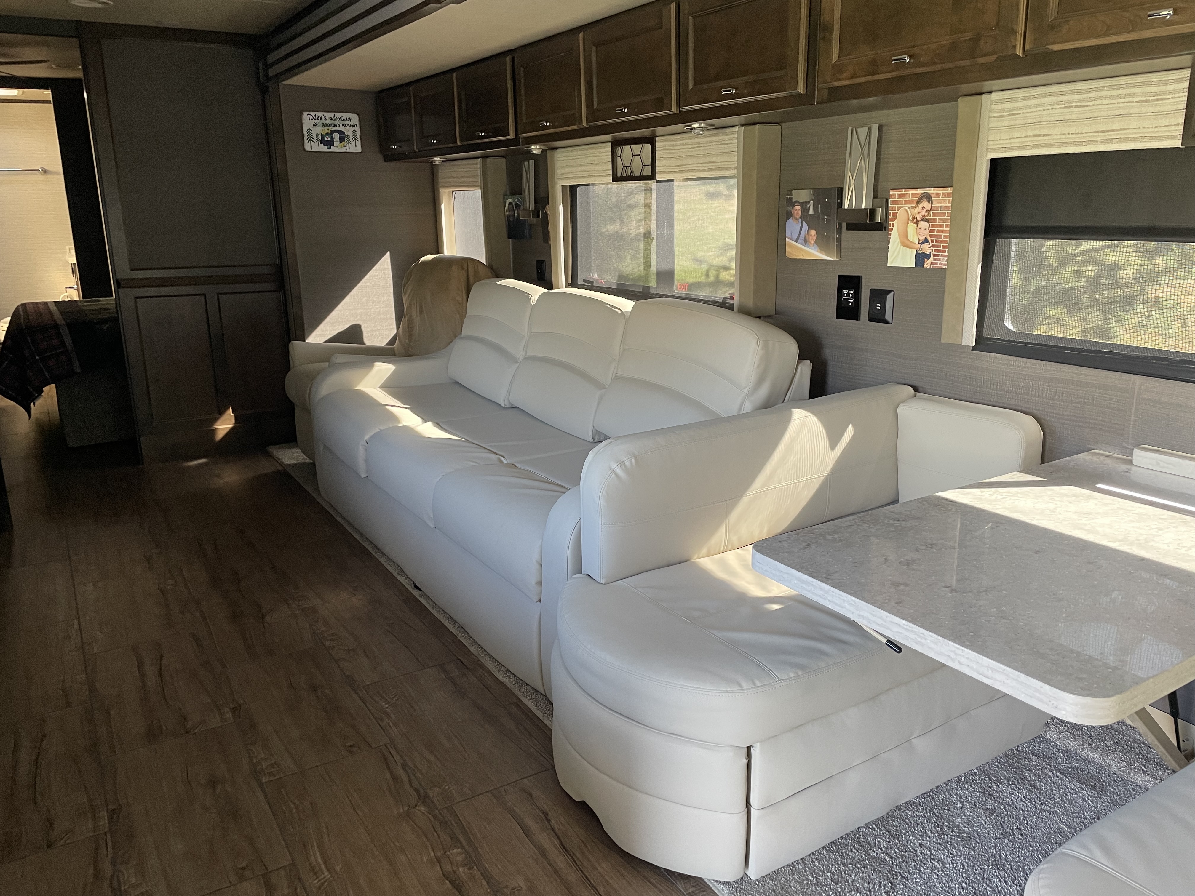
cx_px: 598
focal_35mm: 26
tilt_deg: -14.8
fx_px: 898
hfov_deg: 67.3
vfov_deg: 53.1
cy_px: 448
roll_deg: +0.7
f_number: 1.6
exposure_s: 1/60
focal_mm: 4.2
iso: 200
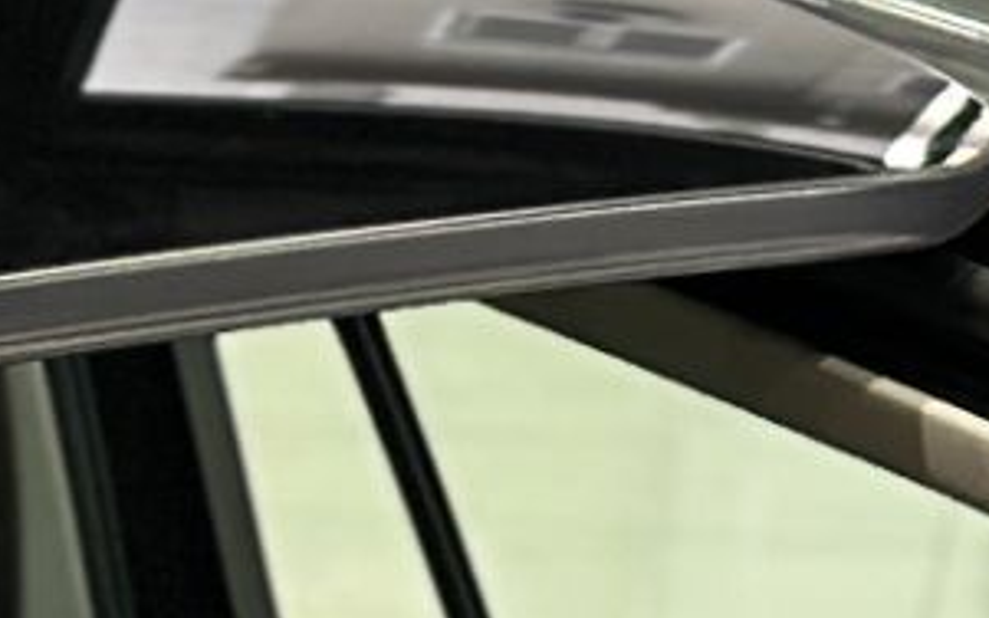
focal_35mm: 325
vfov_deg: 4.0
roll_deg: +0.5
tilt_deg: -15.1
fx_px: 8758
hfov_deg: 6.4
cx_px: -552
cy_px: 414
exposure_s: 1/60
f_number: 1.78
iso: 160
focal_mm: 6.86
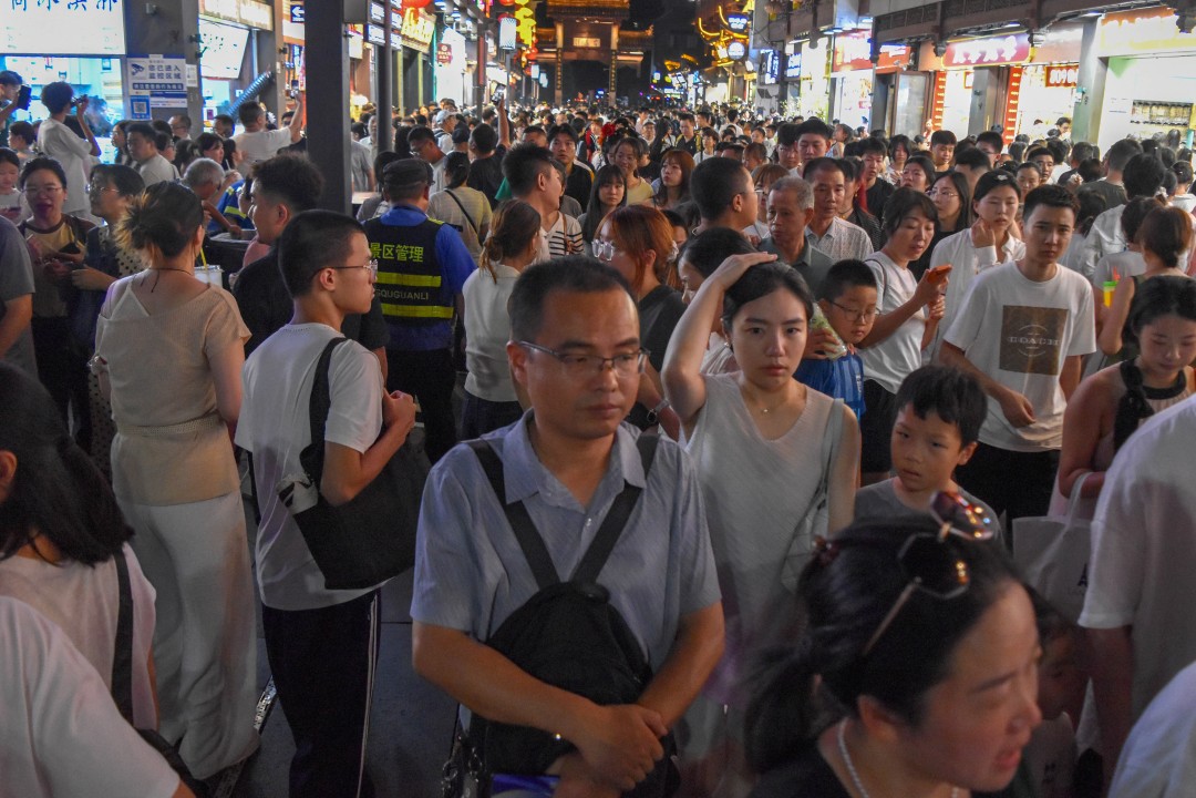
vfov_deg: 47.9
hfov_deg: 67.4
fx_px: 897
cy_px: 399
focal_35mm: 27
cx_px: 598
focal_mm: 18
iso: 3200
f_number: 3.5
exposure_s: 1/350
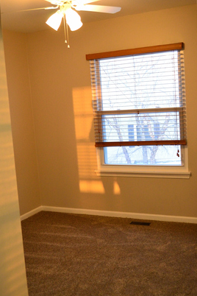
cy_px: 144
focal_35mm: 43
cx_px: 96
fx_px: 353
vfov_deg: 45.4
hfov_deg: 31.2
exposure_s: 1/80
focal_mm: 24
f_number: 4.5
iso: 1600
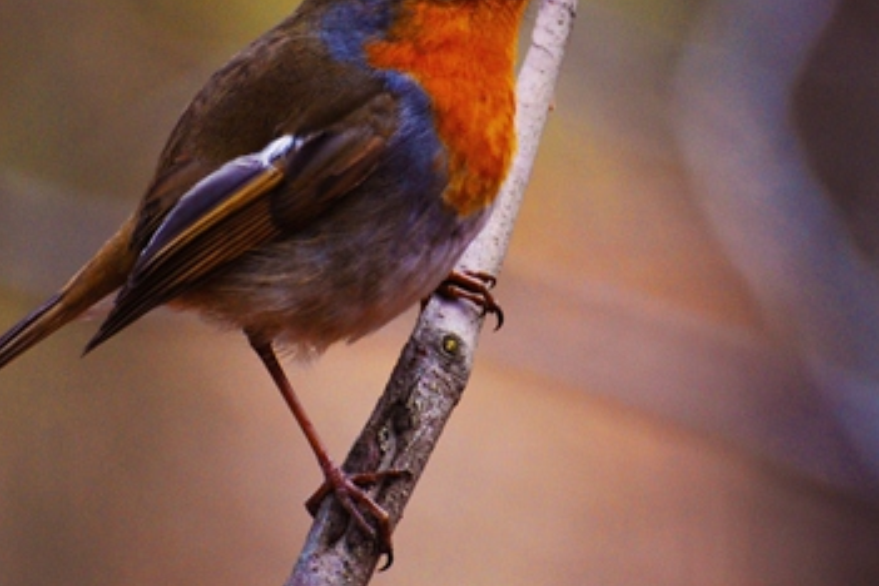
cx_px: 413
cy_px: 135
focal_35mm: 1028
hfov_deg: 2.0
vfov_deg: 1.3
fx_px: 25098
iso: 400
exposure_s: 1/125
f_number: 5.6
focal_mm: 300
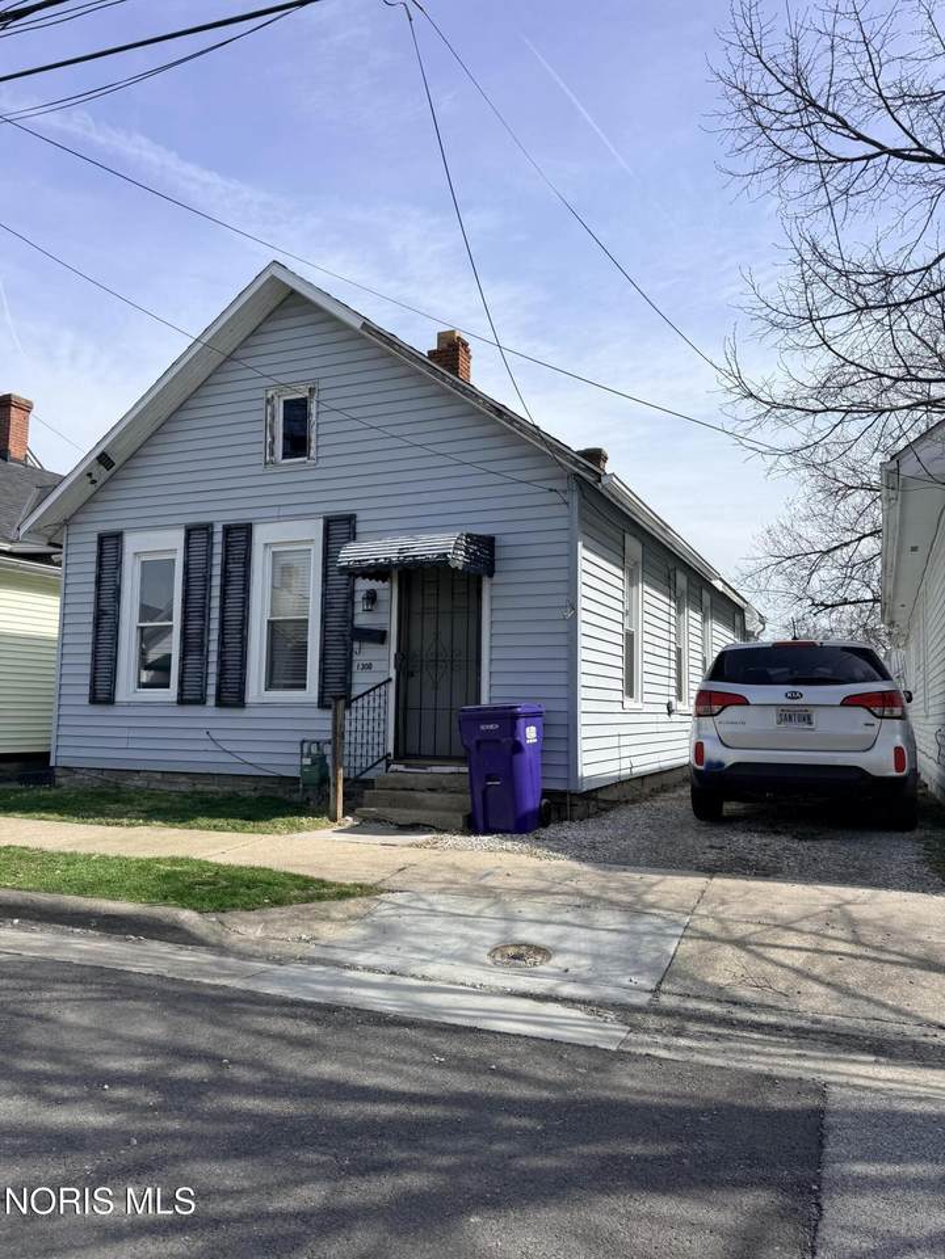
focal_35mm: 24
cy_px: 630
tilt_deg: +6.6
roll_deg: -0.7
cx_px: 472
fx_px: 874
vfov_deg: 71.6
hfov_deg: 56.8
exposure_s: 1/5714
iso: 80
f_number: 1.78
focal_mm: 6.76
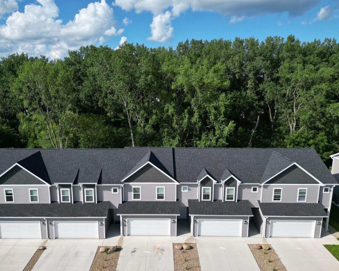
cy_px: 139
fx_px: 261
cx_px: 159
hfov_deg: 66.0
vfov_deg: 54.9
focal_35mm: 26
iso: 120
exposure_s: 1/4000
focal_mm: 6.72
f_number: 1.7
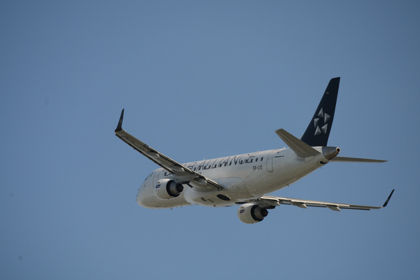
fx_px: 5833
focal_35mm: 500
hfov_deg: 4.1
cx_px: 210
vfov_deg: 2.7
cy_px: 140
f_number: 8
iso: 400
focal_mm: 500
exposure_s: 1/1250
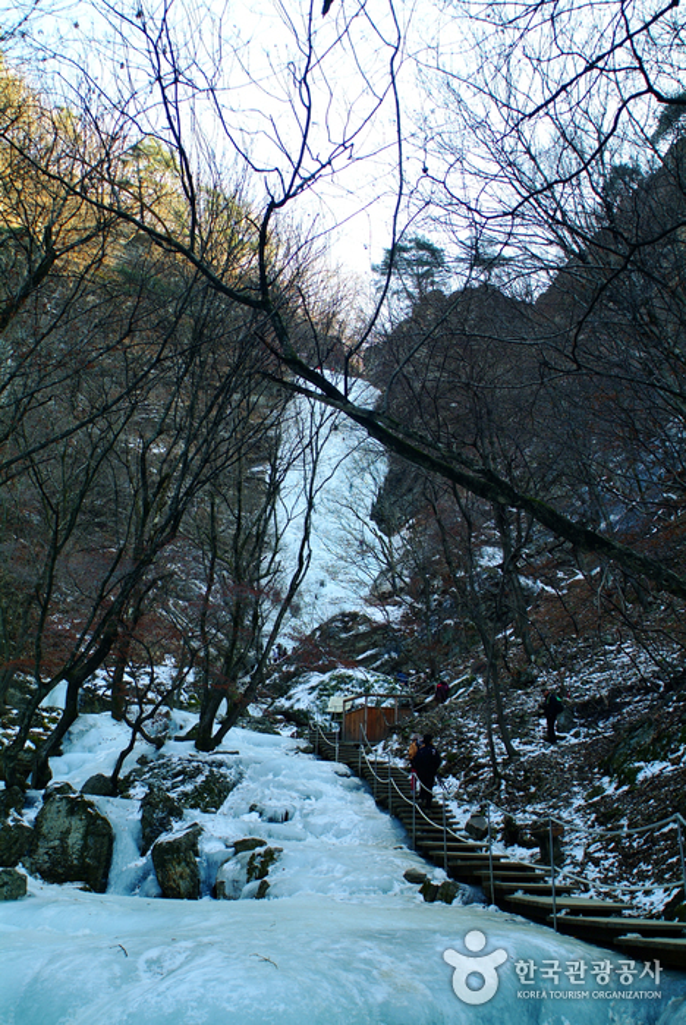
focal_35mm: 30
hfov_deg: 43.7
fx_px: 855
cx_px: 343
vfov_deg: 61.9
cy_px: 512
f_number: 4
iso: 100
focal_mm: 20
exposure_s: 1/60
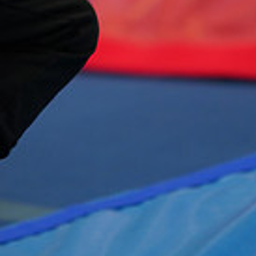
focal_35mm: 307
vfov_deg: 5.6
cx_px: 3
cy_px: -258
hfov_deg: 5.7
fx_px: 2569
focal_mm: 85
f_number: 1.4
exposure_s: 1/500
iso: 640
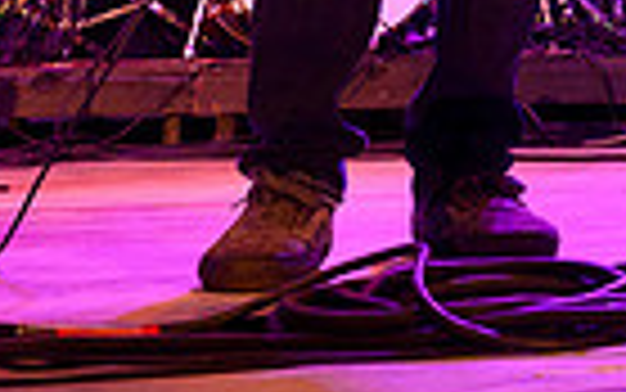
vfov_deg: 8.6
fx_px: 2424
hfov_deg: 12.7
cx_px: 1279
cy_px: -469
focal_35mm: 142
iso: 5000
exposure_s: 1/125
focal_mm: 33.5
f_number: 5.6
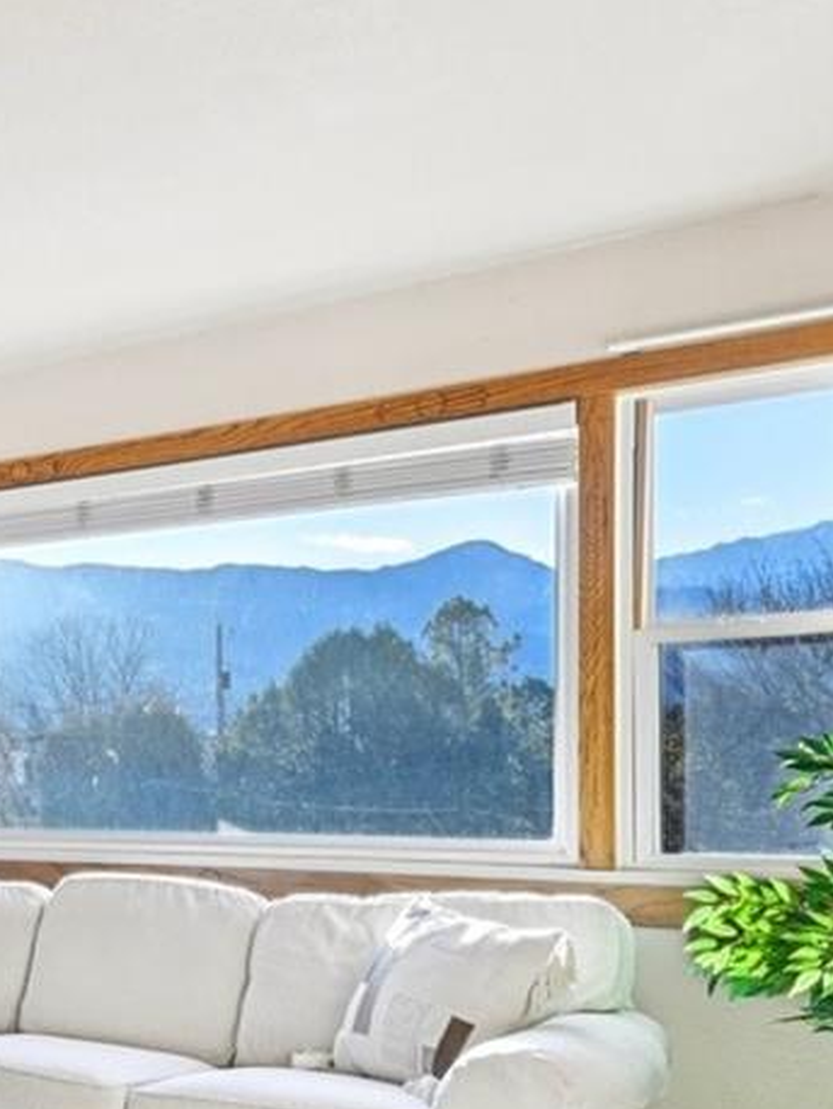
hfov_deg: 24.9
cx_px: -363
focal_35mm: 47
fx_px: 1507
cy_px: 765
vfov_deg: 39.8
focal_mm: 14
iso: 160
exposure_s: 1/15
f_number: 11
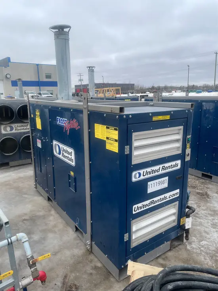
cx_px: 109
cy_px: 146
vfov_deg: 67.3
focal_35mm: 26
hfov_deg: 53.1
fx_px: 218
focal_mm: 4.2
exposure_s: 1/997
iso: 32
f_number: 1.6
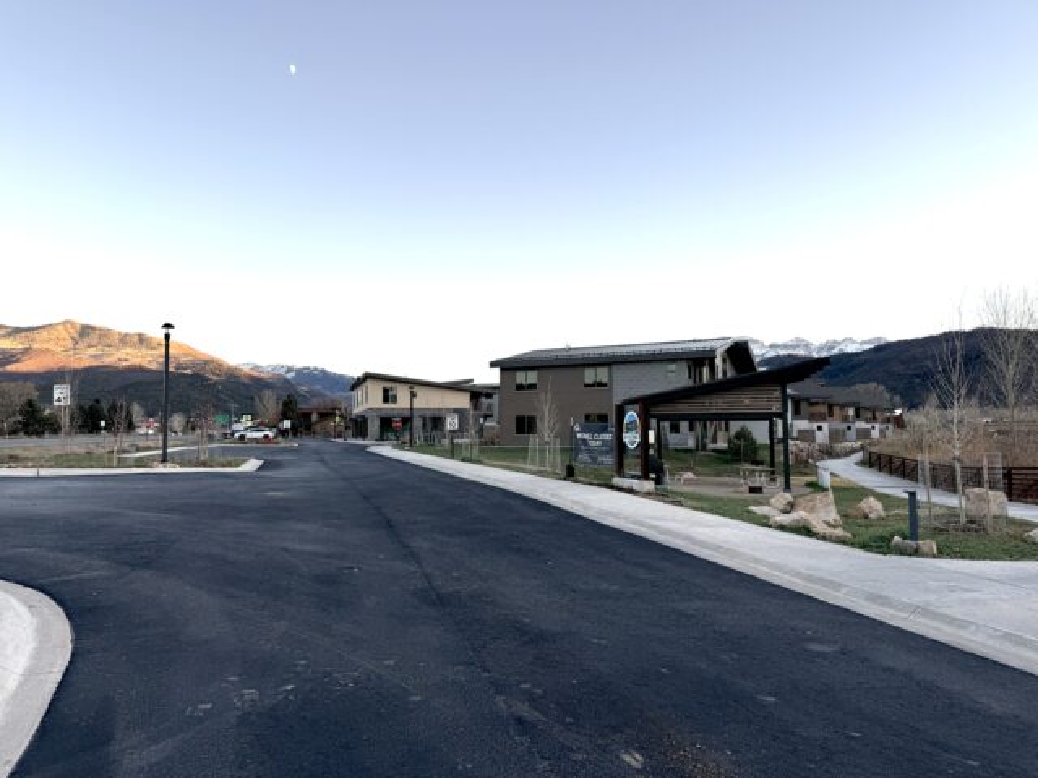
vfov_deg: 56.8
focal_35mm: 24
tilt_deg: +3.5
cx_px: 519
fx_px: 720
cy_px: 389
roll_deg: -0.1
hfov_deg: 71.6
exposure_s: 1/683
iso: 80
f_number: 1.78
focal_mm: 6.76
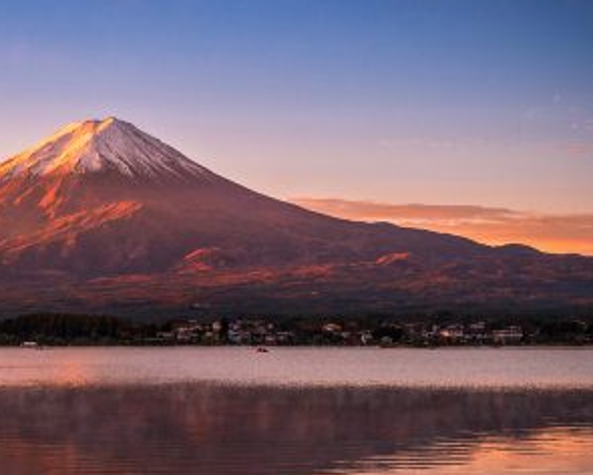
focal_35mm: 78
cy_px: 291
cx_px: 90
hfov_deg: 23.9
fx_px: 1369
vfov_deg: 19.6
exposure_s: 1/40
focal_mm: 40
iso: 100
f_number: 11
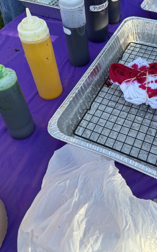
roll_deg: +5.1
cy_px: 81
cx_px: 111
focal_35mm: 37
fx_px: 253
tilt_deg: -43.7
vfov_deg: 51.6
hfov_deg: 33.9
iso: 80
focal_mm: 6.76
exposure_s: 1/831
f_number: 1.78
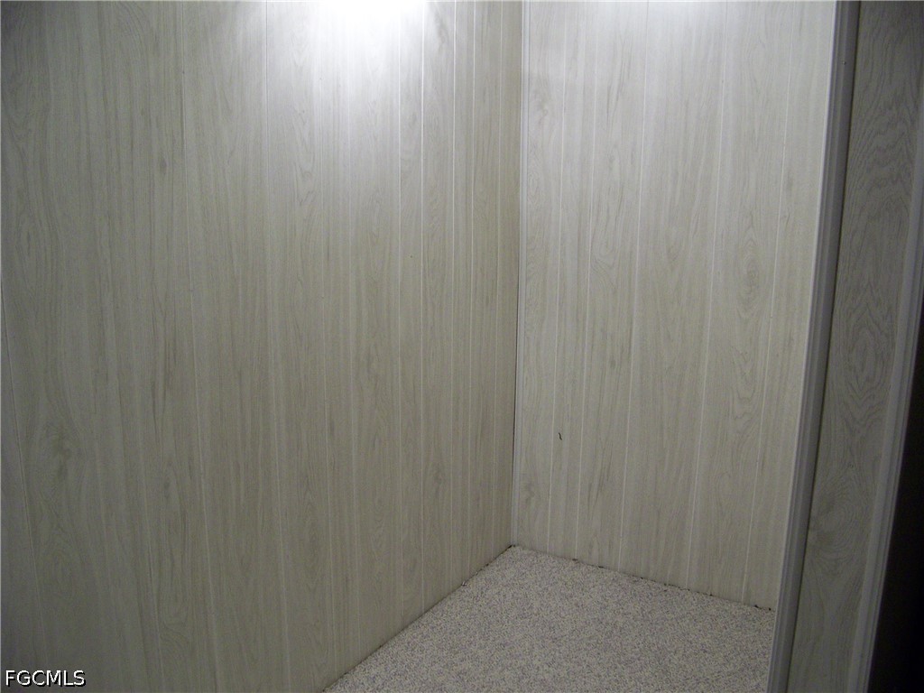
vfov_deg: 39.7
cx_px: 462
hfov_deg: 51.4
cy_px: 346
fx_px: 961
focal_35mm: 36
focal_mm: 5.85
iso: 160
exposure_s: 1/30
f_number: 2.8
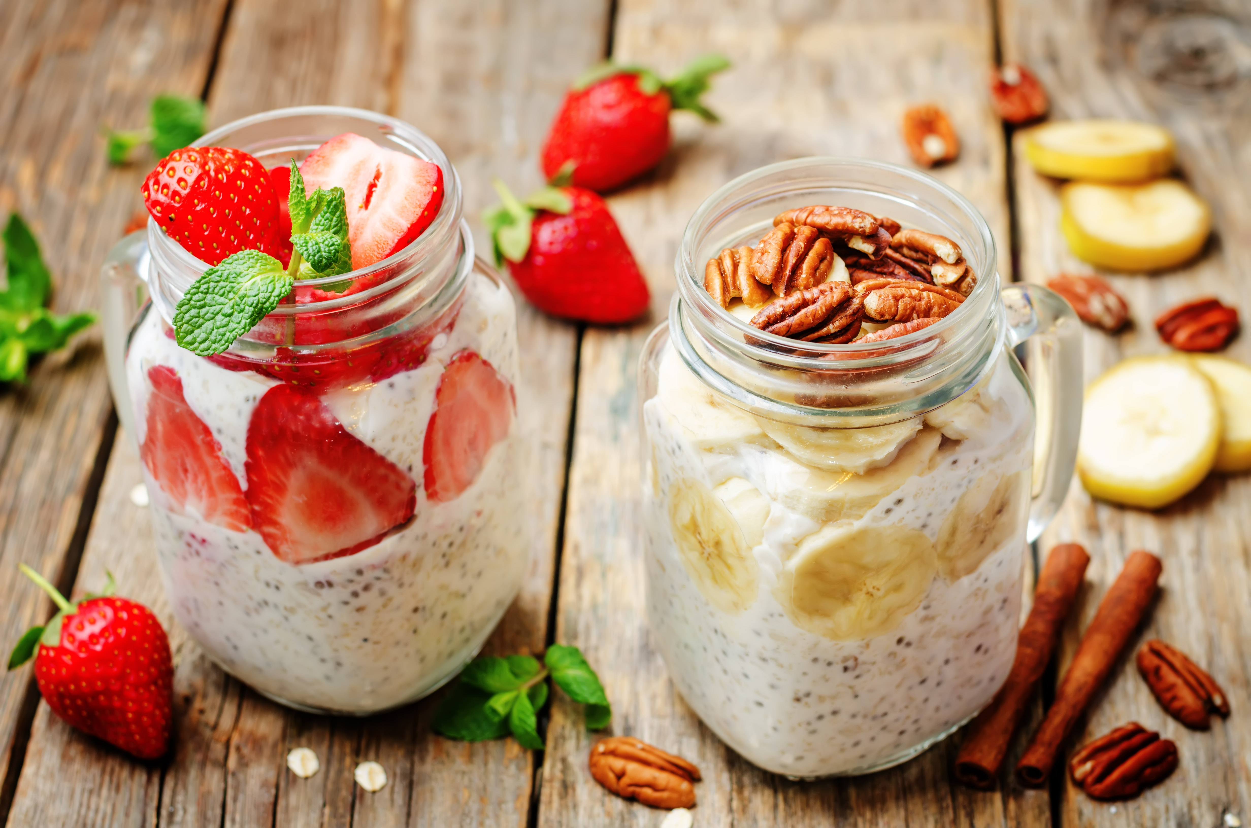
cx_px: 626
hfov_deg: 27.0
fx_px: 2601
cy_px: 414
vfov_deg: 18.1
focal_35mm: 75
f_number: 5
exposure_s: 1/10
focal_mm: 50
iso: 100
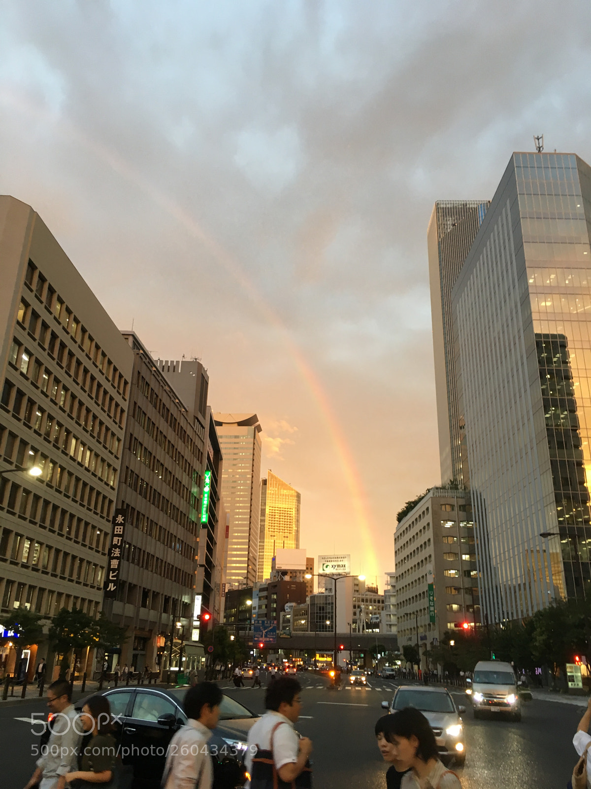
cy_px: 394
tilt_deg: +21.9
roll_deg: -1.3
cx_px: 296
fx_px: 660
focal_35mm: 29
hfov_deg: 48.2
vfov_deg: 61.7
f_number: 2.2
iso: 64
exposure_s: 1/30
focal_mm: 4.15
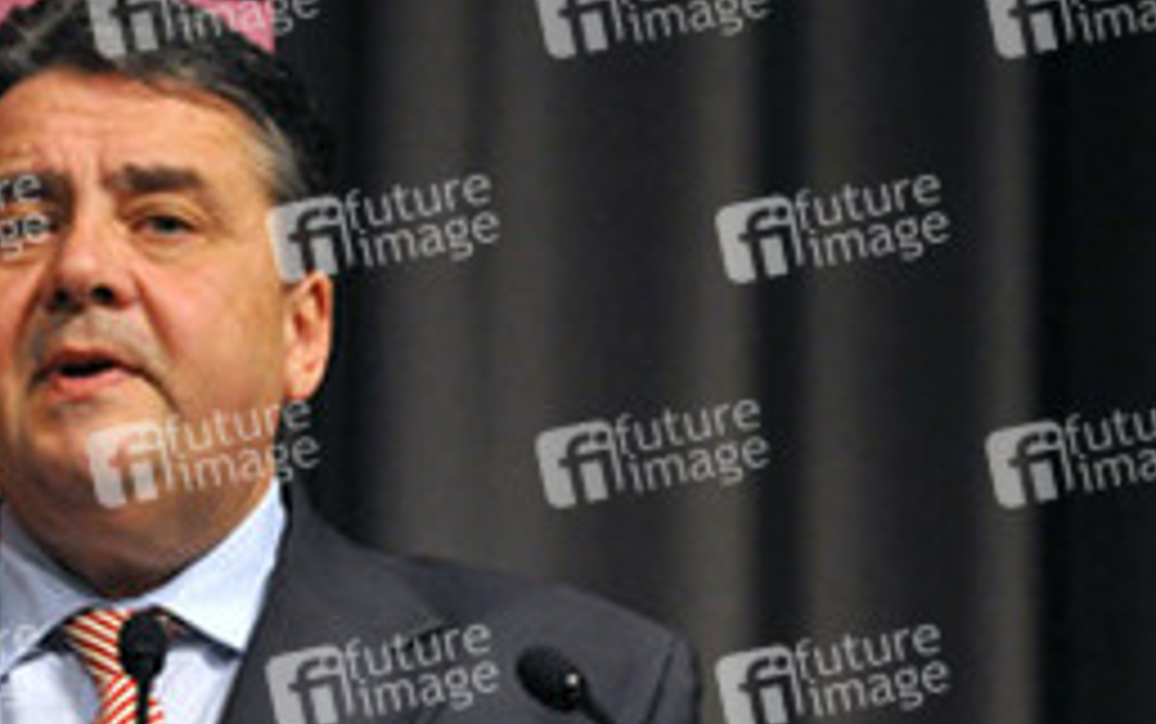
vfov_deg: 3.5
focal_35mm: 375
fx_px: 11822
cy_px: 567
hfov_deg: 5.6
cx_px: 261
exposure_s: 1/125
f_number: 7.1
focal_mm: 140
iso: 2000
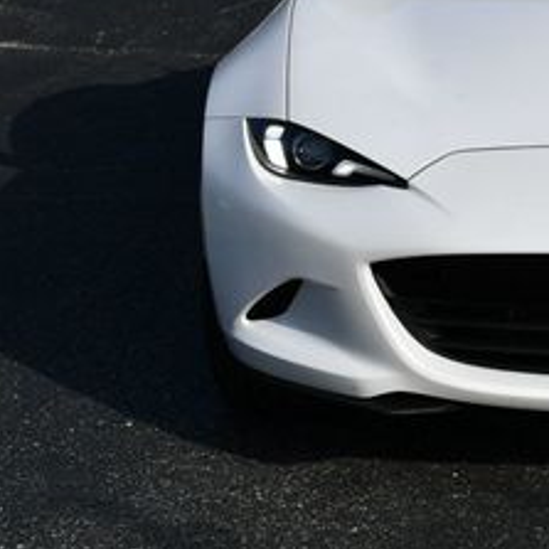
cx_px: 588
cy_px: 30
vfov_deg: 13.6
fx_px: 2279
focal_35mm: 127
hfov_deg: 13.5
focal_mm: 26
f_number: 9
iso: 100
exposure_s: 1/320
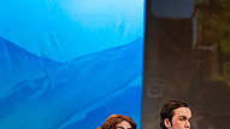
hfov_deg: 8.7
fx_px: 1505
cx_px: 132
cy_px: 254
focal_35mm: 247
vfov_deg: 4.8
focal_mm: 100
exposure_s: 1/250
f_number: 3.2
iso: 4000
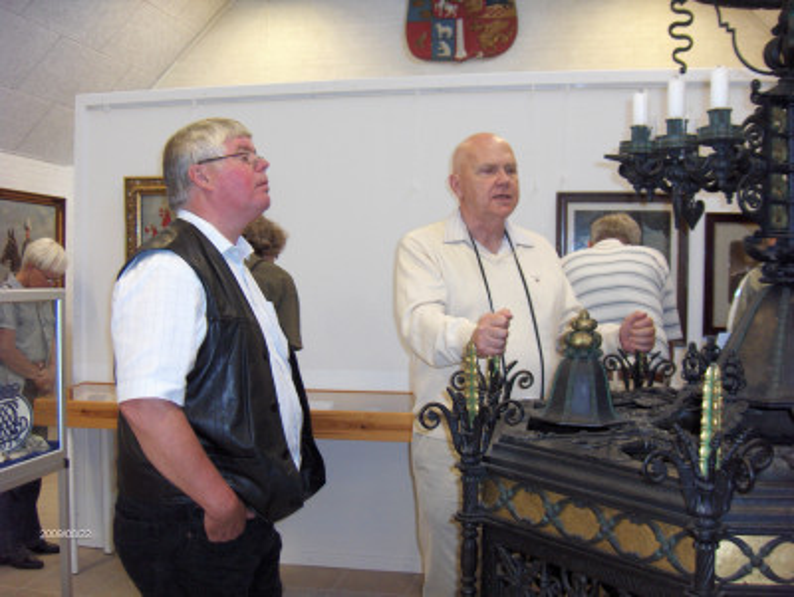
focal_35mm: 39
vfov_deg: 36.9
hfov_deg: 47.8
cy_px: 298
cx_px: 397
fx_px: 896
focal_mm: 8
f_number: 2.8
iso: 100
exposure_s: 1/60
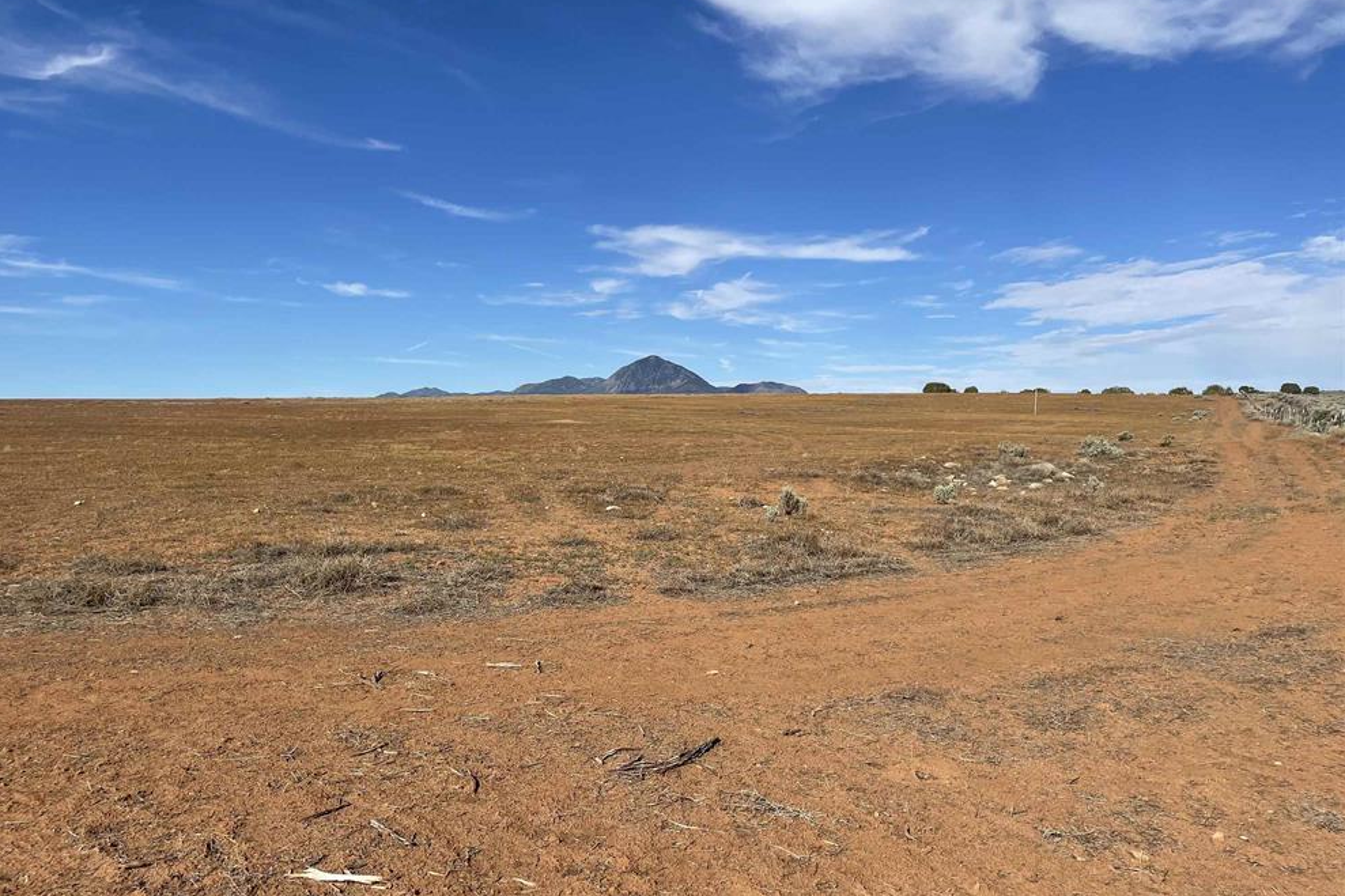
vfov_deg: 46.3
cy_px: 485
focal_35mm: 28
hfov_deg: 65.5
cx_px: 650
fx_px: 1046
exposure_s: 1/4292
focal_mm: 4.2
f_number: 1.6
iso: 32
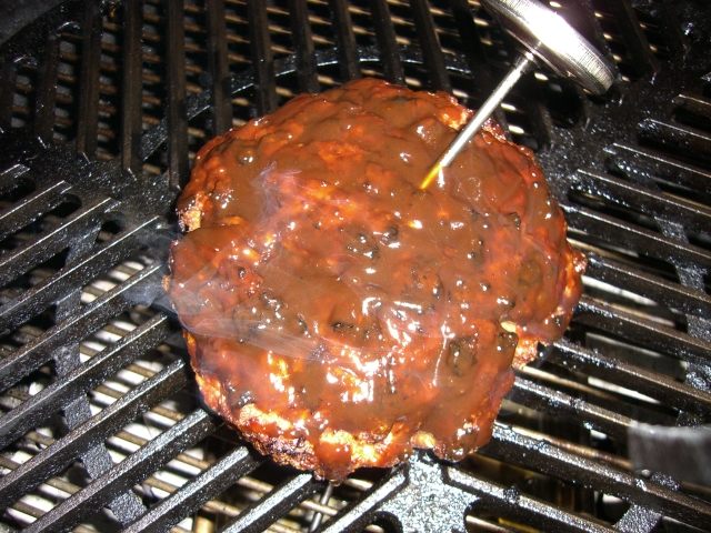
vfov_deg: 37.7
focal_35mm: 38
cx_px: 356
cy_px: 266
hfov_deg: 49.0
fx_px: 781
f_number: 2.7
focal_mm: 6.2
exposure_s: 1/60
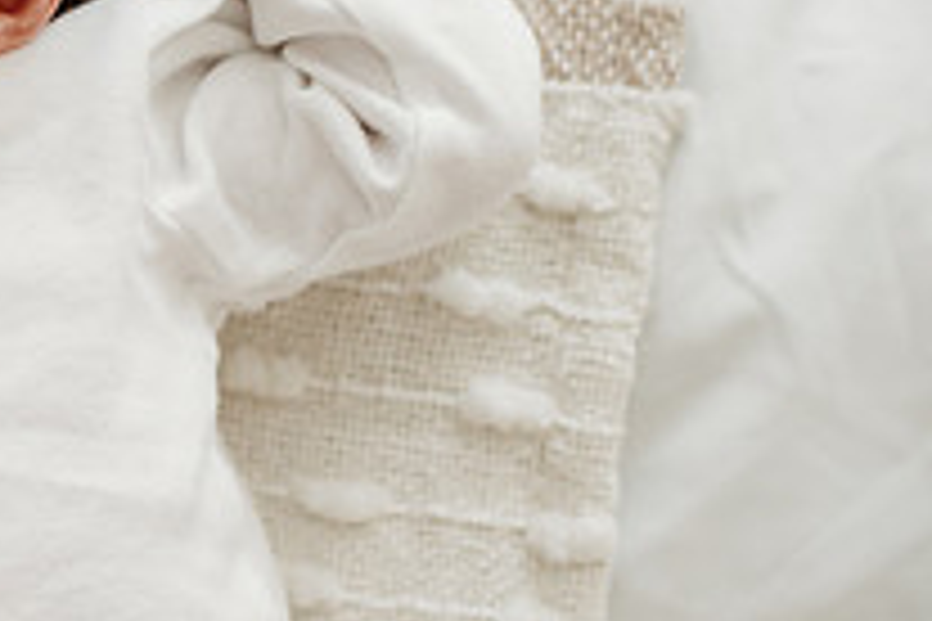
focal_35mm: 140
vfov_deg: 9.8
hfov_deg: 14.0
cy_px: 56
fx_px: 3624
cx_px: -315
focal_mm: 50
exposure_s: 1/200
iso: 400
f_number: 2.5
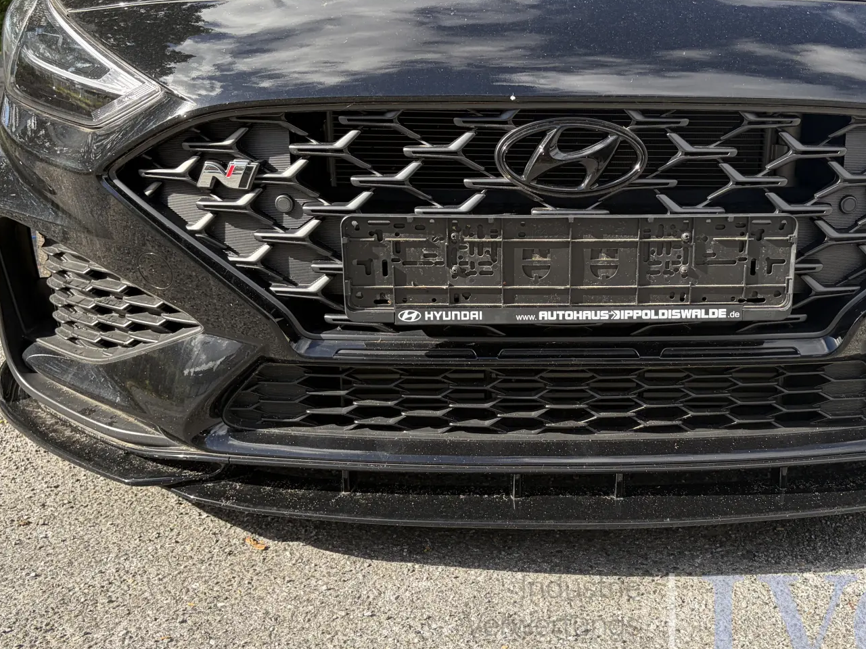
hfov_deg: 47.3
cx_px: 562
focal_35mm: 39
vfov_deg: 36.8
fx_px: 976
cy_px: 285
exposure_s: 1/907
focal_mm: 5.96
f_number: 1.6
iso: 50
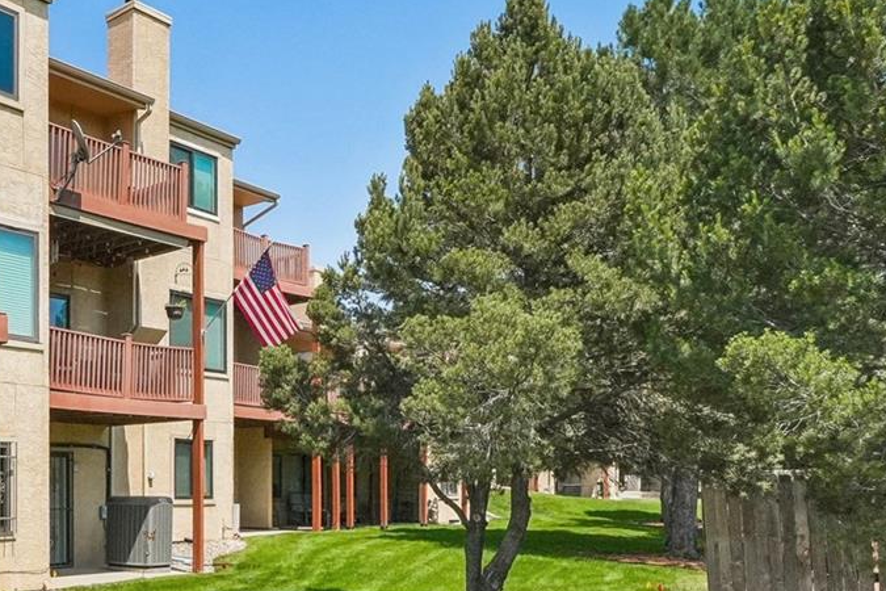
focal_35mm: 36
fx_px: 886
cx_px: 42
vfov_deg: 36.8
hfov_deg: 46.3
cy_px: 347
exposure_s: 1/4000
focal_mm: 10
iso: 800
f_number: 8
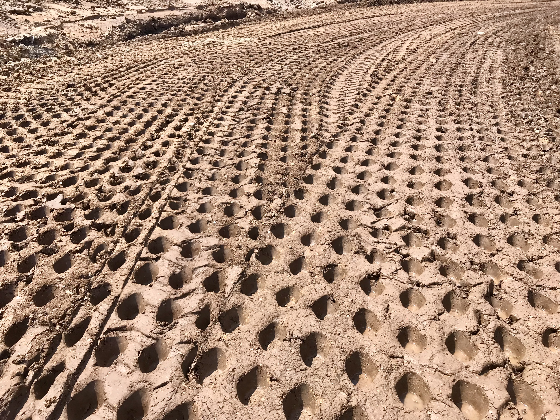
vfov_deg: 49.7
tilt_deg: -25.0
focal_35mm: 28
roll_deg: +0.6
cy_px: 210
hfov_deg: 63.4
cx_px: 280
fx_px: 453
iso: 20
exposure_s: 1/879
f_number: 1.8
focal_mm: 3.99
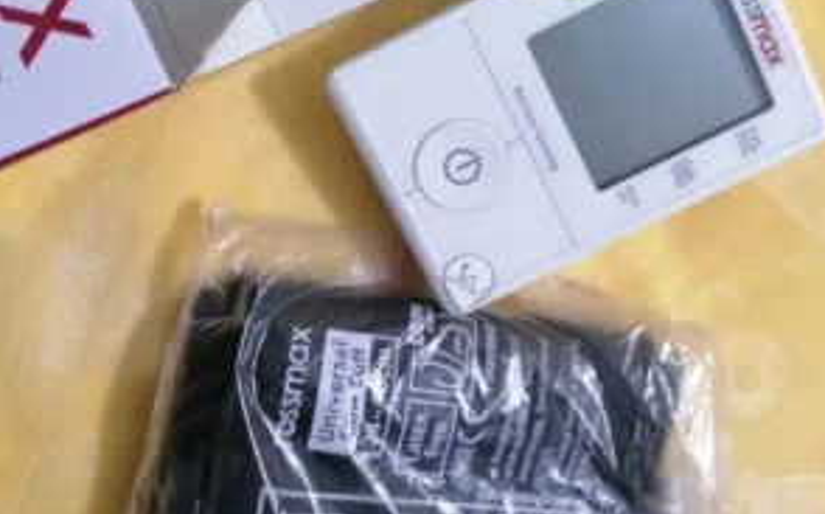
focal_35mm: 39
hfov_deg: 50.4
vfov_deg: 32.0
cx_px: 418
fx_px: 876
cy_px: 118
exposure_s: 1/25
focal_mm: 4.75
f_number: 1.8
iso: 400
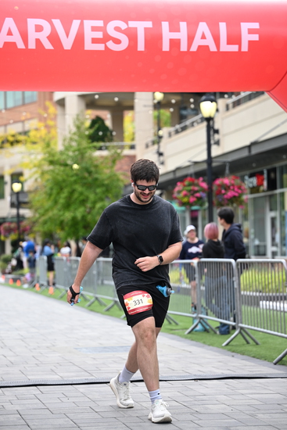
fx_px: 1087
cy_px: 215
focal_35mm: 91
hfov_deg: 15.0
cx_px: 144
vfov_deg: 22.4
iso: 640
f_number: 2.8
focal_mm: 91
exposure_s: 1/2000
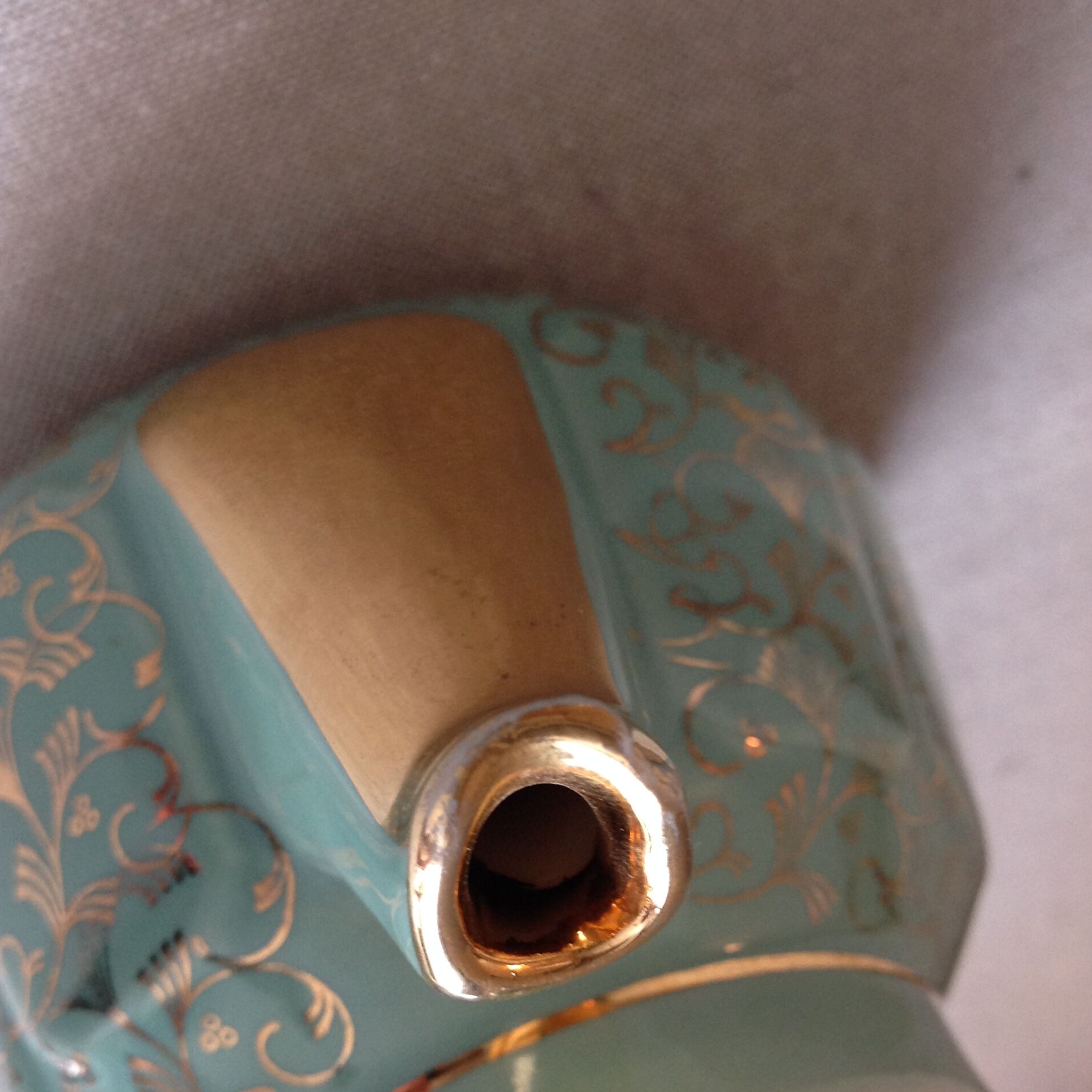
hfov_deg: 40.0
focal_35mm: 42
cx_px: 540
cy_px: 654
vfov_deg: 39.9
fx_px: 1499
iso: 160
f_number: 2.4
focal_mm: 4.28
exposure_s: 1/15
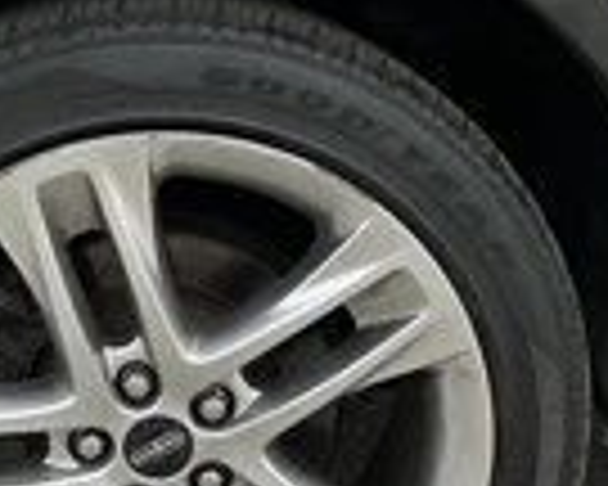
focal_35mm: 81
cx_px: 126
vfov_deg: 18.9
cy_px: 338
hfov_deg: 23.2
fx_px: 1458
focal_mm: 3
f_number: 1.8
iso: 25
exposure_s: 1/1015
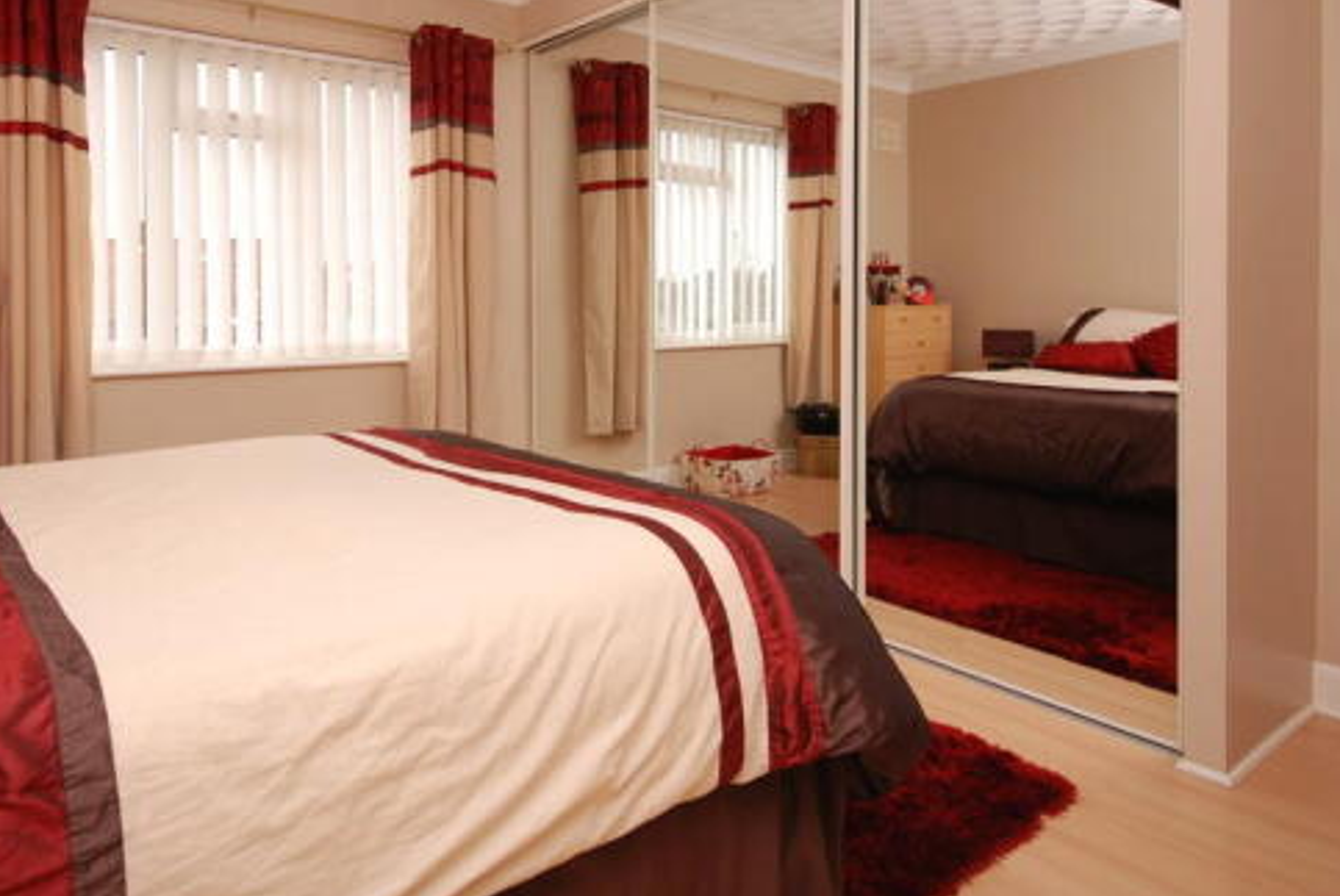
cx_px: 526
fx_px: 869
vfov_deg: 53.6
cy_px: 312
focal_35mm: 23
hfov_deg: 74.3
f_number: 6.3
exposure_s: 1/60
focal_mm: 11.5
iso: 400
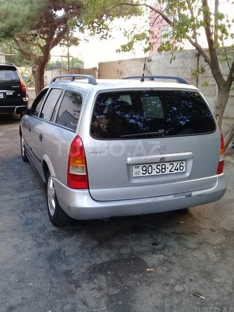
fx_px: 306
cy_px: 148
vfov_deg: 53.9
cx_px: 107
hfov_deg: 41.8
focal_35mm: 34
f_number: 2.2
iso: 80
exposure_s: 1/100
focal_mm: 3.3
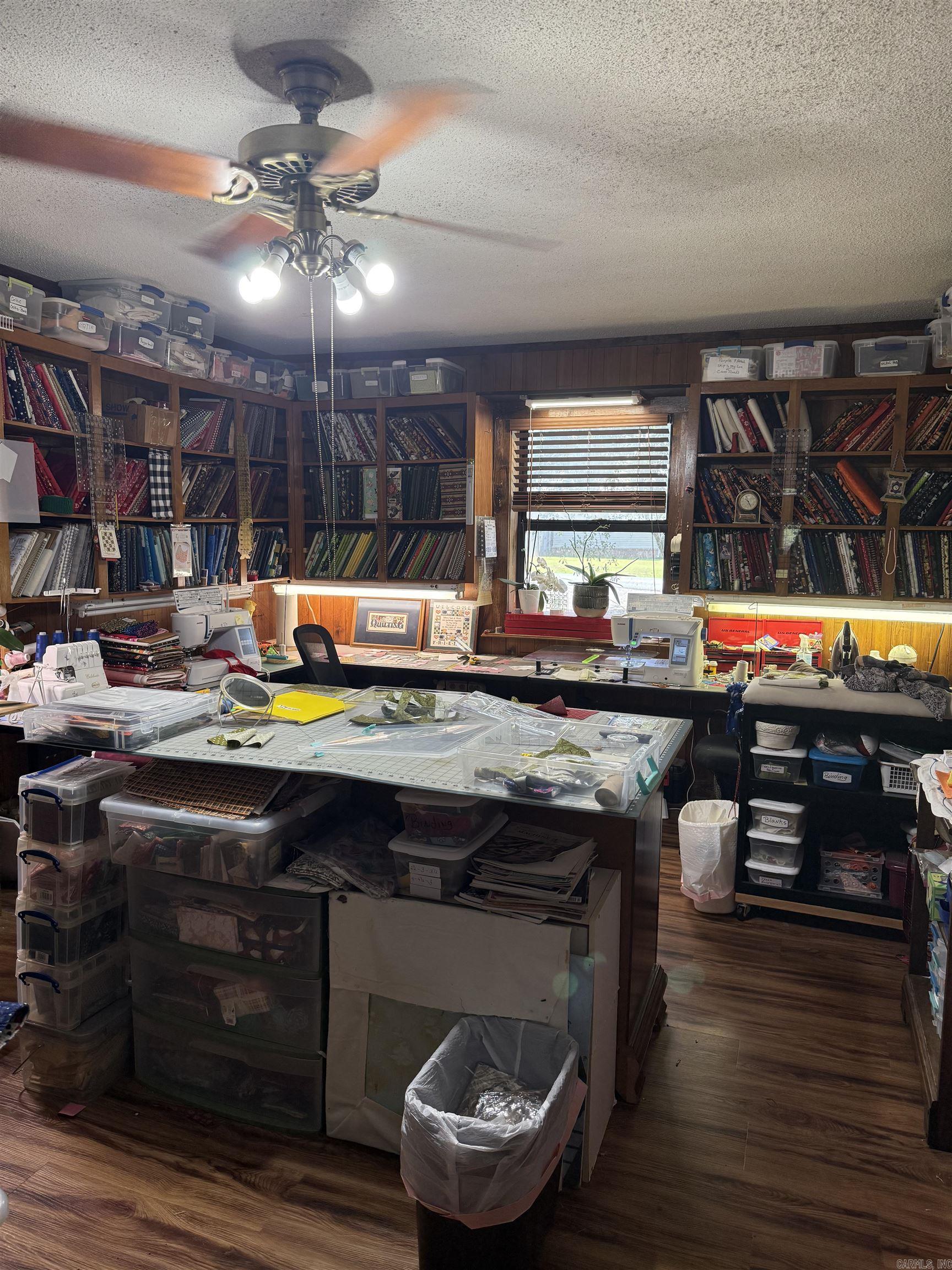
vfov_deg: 71.6
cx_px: 476
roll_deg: -2.1
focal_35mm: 24
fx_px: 880
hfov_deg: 56.8
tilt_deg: -5.9
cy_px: 635
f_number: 1.78
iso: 200
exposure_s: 1/120
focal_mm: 6.76
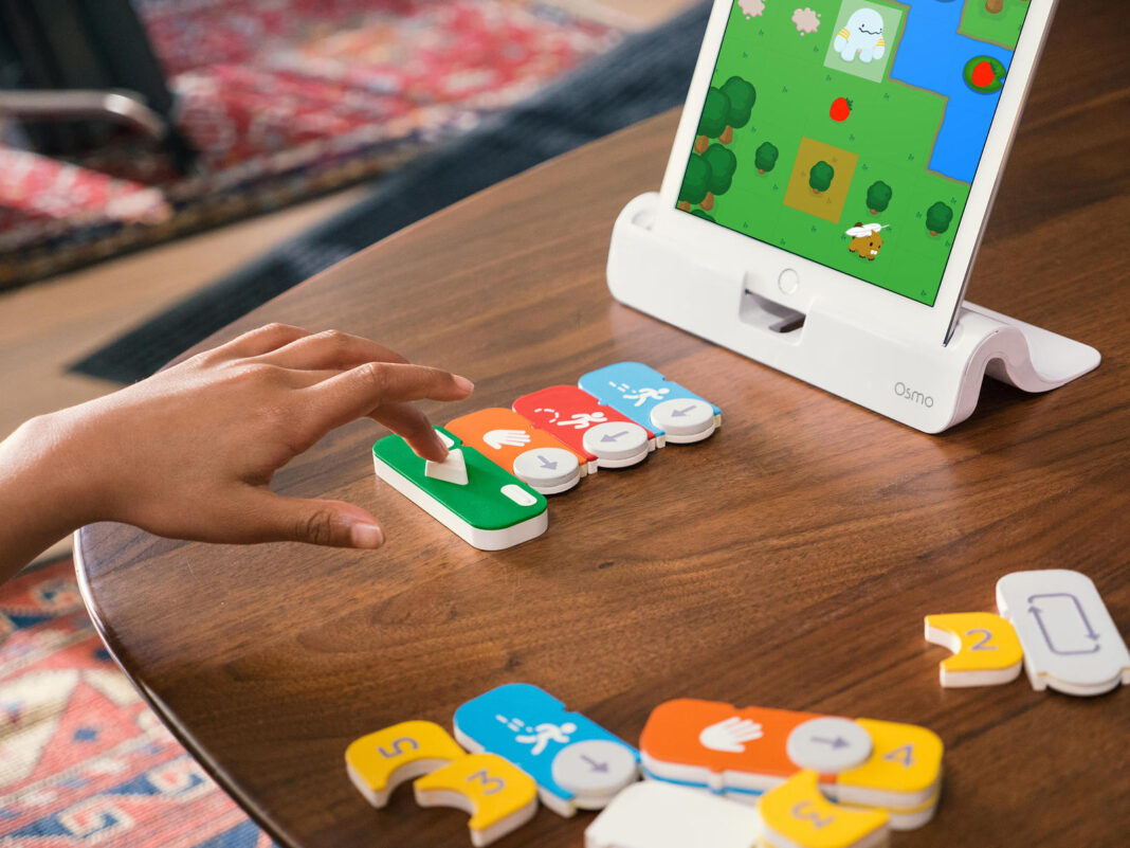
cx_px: 565
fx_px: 2285
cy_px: 424
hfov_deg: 27.8
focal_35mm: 70
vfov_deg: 21.0
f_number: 2.8
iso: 640
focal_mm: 35
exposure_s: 1/80
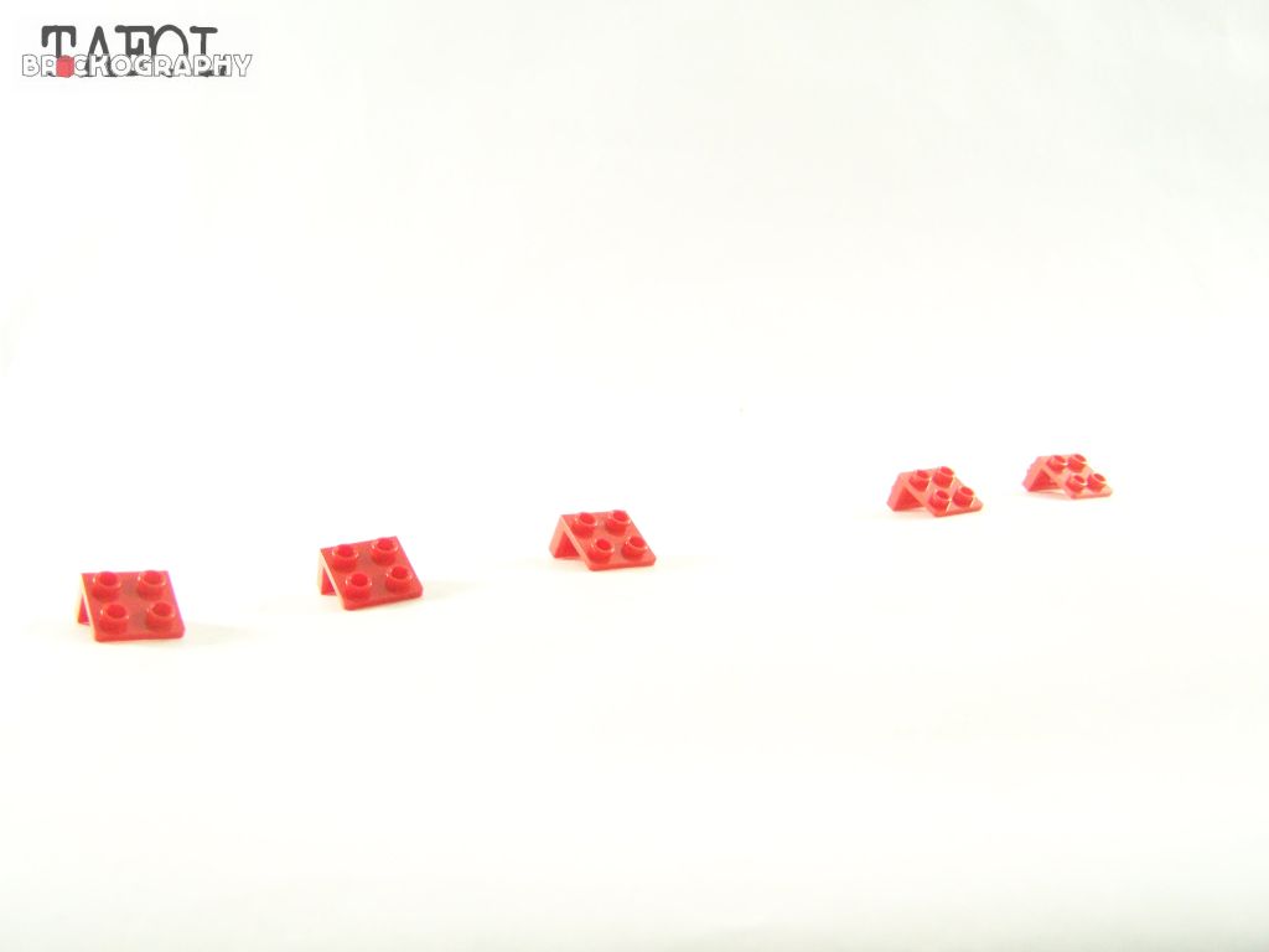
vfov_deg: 37.7
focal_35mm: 38
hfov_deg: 49.0
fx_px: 1393
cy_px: 476
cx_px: 634
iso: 400
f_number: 3.2
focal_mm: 6.3
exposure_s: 1/45
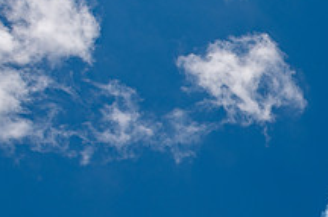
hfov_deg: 17.2
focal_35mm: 113
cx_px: 413
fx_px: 1027
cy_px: 209
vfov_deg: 12.0
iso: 100
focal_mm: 35
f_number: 6.3
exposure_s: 1/2000
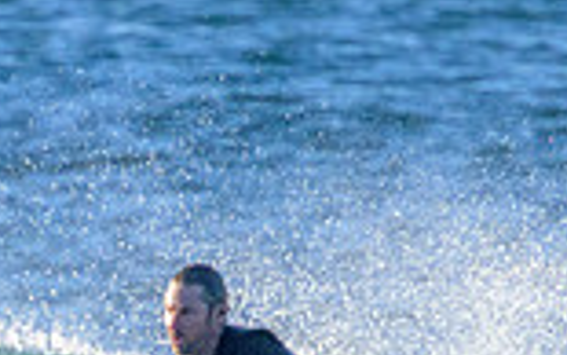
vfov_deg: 0.3
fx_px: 64631
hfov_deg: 0.5
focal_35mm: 4181
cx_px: 92
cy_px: 636
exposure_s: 1/2000
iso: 2000
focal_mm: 800
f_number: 11
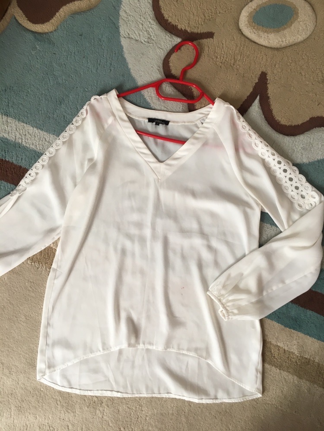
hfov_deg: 48.2
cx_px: 162
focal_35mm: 29
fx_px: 362
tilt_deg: -84.1
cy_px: 216
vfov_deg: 61.7
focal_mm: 4.15
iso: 40
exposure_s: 1/33
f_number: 2.2
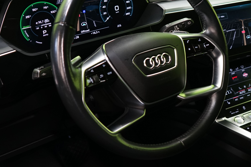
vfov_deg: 21.2
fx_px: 446
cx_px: 224
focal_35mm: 64
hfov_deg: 30.1
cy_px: 100
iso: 800
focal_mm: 32
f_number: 4.5
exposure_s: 1/13
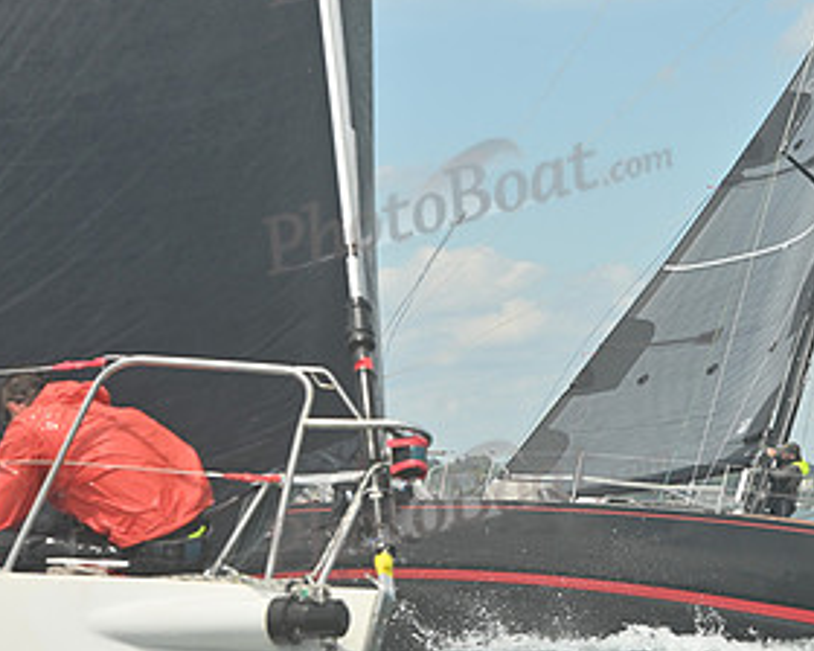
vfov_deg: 7.2
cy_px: 310
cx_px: 826
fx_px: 5156
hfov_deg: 9.0
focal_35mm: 214
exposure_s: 1/1250
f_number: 9
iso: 320
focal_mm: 110
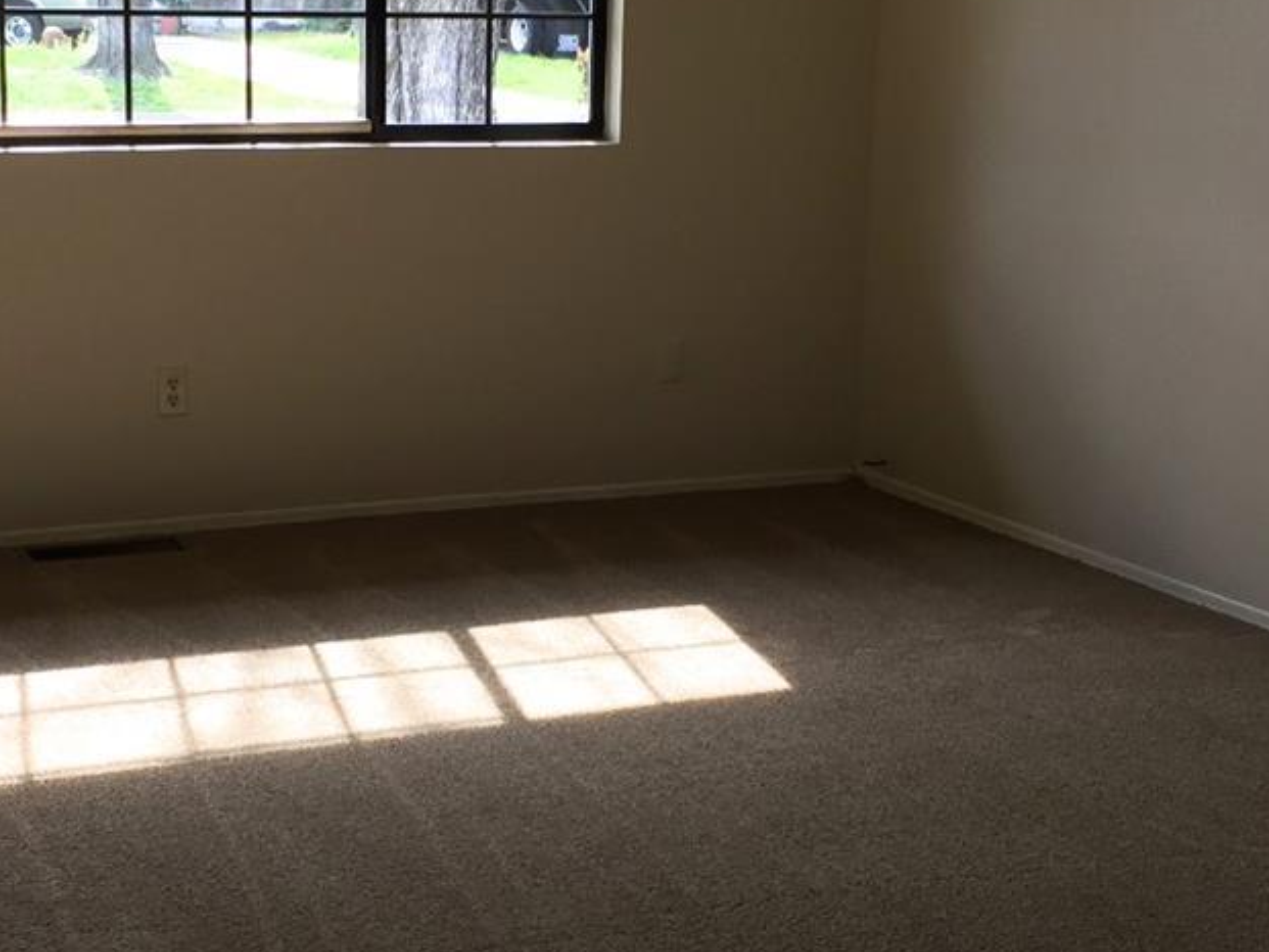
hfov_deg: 27.8
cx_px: 566
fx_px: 2567
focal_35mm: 70
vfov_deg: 21.0
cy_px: 562
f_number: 2.2
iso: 50
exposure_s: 1/120
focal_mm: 4.15
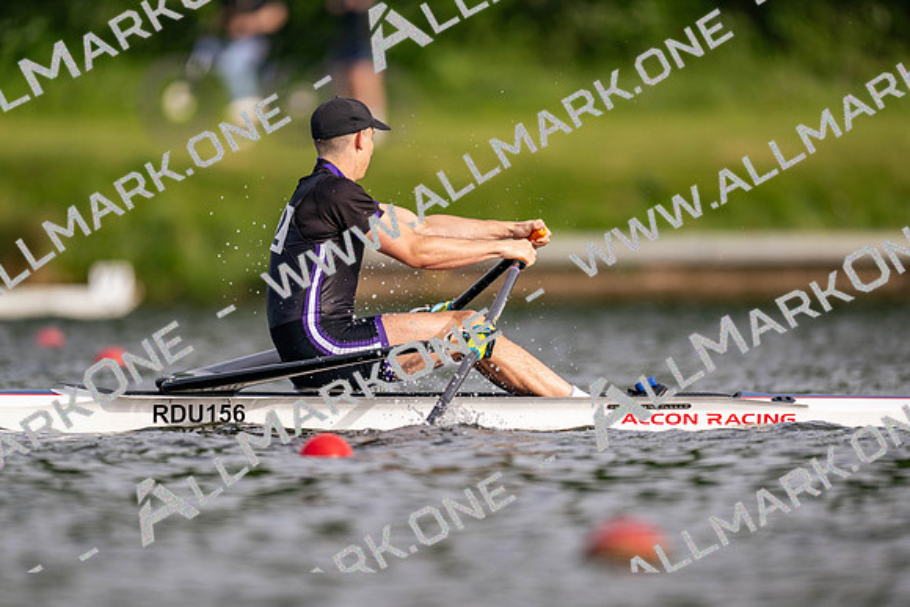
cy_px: 304
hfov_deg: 3.4
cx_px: 455
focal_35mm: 600
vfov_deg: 2.3
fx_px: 15170
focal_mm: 600
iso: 400
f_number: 4
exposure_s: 1/2500
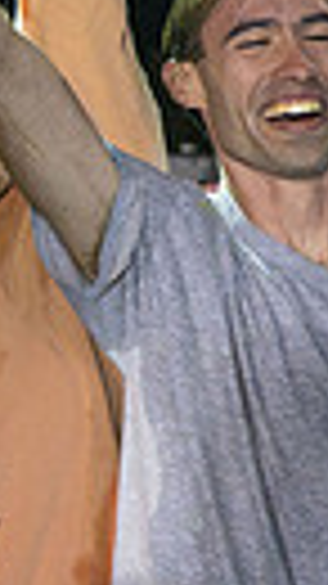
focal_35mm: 158
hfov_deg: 7.4
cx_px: -299
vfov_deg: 13.6
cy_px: 194
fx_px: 2446
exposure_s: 1/800
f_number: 2.8
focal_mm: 24
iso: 6400
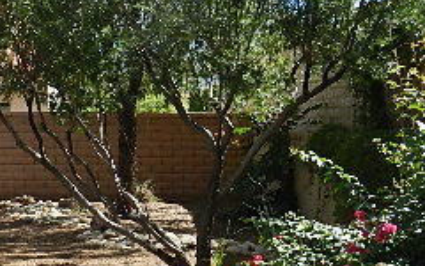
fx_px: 753
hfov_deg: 30.9
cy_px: 165
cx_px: 99
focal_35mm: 65
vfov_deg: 20.0
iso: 160
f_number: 3.4
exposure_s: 1/800
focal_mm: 4
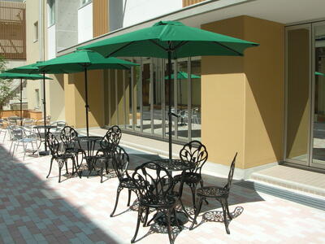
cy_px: 122
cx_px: 162
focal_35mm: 35
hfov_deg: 52.6
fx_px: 329
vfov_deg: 40.7
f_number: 5.6
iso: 50
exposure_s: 1/260
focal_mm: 5.8
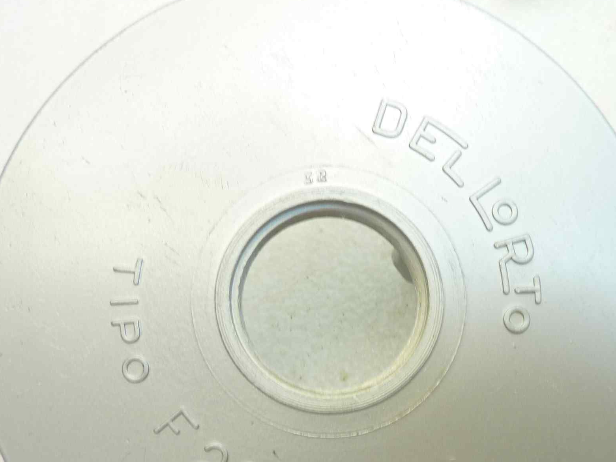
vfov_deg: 34.6
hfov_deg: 45.5
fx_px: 730
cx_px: 371
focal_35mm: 41
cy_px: 329
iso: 80
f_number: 3.3
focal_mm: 4.1
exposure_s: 1/15
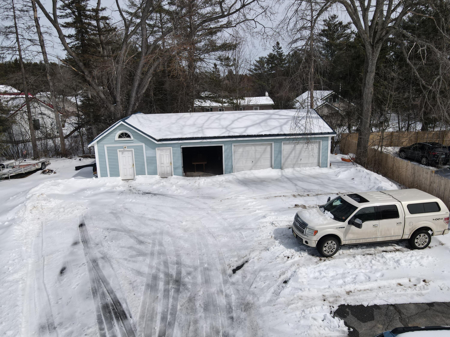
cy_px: 168
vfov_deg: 56.8
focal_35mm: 24
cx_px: 225
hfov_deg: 71.6
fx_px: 312
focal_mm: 4.5
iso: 100
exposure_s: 1/1600
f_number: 2.8
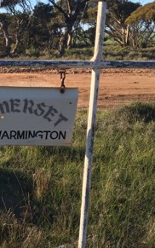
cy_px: 136
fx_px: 372
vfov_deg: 36.9
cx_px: -24
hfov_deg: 22.0
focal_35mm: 55
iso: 32
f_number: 2.2
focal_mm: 4.15
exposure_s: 1/1109
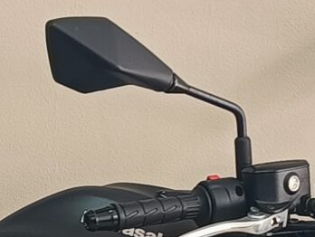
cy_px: 232
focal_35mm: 169
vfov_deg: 8.8
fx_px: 1540
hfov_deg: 11.6
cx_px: 50
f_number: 1.69
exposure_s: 1/50
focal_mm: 6.06
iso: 640
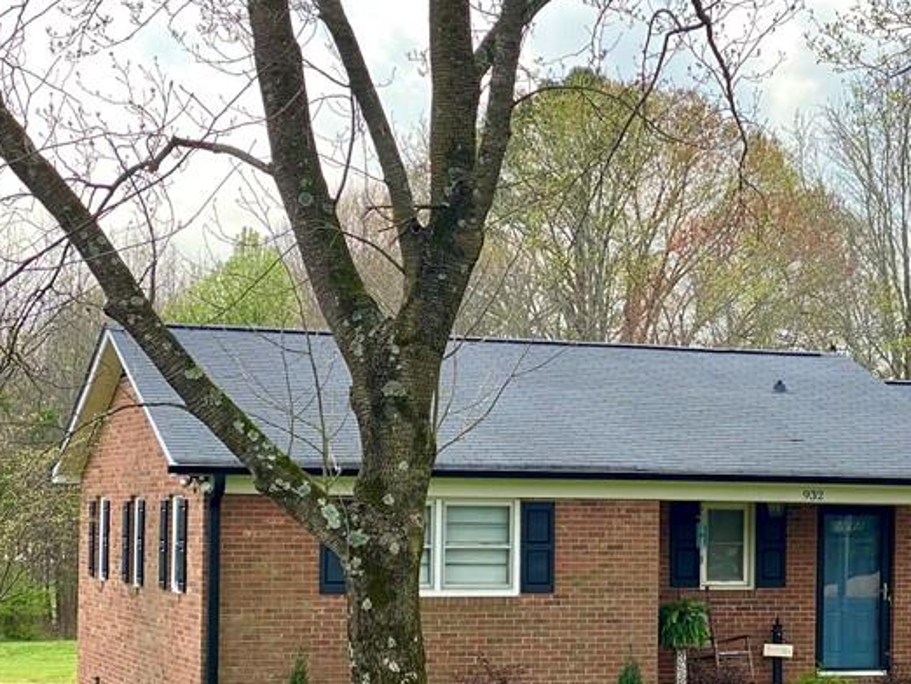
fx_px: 2686
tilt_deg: +1.1
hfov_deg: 18.9
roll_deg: -0.3
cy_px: 469
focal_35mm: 102
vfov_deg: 14.5
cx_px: 827
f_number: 2
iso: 20
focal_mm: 6
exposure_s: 1/186
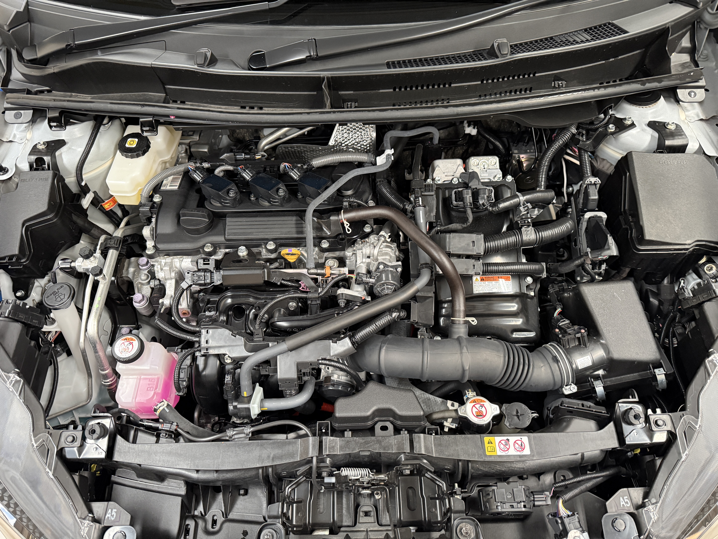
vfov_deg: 56.8
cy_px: 270
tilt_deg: -57.5
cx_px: 359
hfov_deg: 71.6
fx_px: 498
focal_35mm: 24
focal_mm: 6.76
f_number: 1.78
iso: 640
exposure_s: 1/60
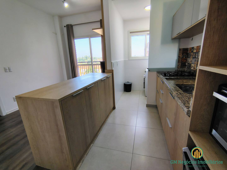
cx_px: 114
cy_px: 85
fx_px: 105
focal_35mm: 16
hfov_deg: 94.5
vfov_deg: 78.1
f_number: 2.2
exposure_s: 1/60
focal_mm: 2.13
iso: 174
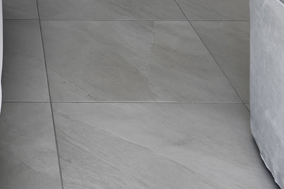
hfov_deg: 24.1
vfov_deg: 13.0
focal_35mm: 81
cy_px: -259
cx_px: 7
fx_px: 639
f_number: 10
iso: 100
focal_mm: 16
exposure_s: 1/160
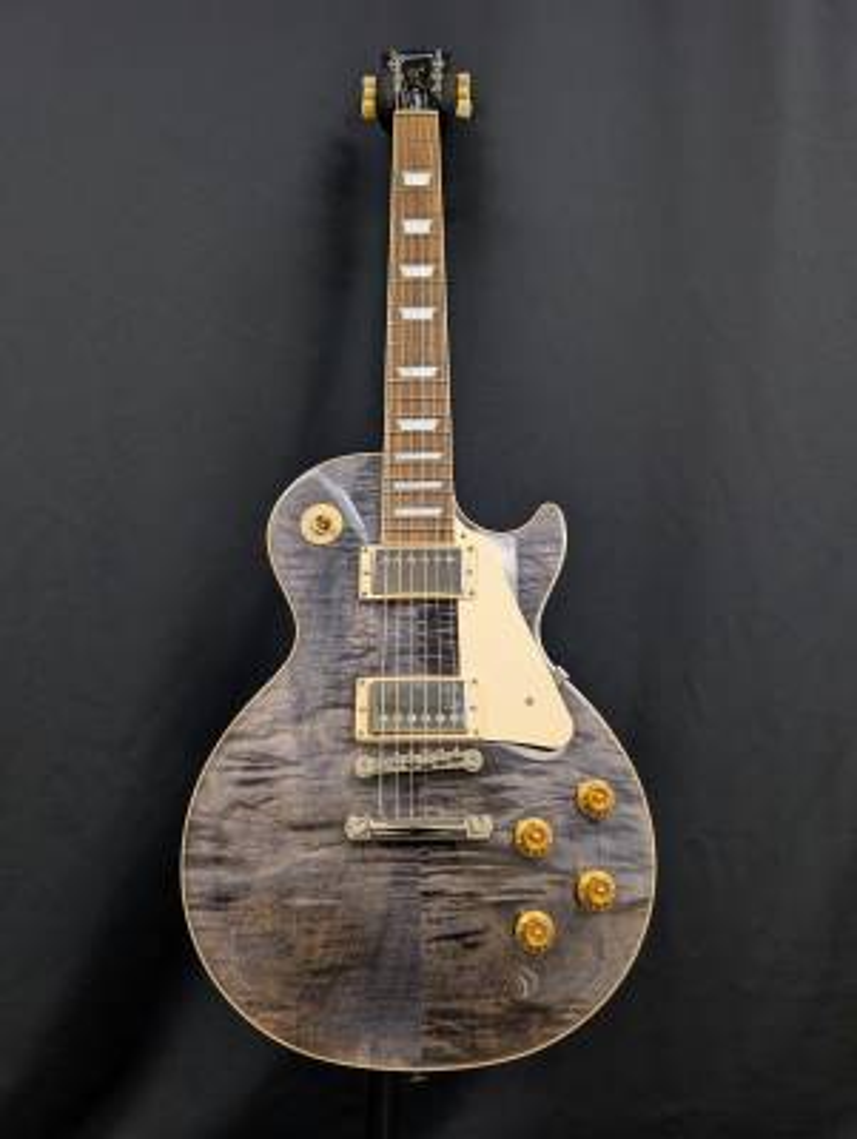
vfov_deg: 71.5
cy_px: 570
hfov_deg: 56.9
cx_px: 428
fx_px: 791
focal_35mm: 24
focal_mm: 6.9
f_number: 1.68
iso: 106
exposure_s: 1/64.5
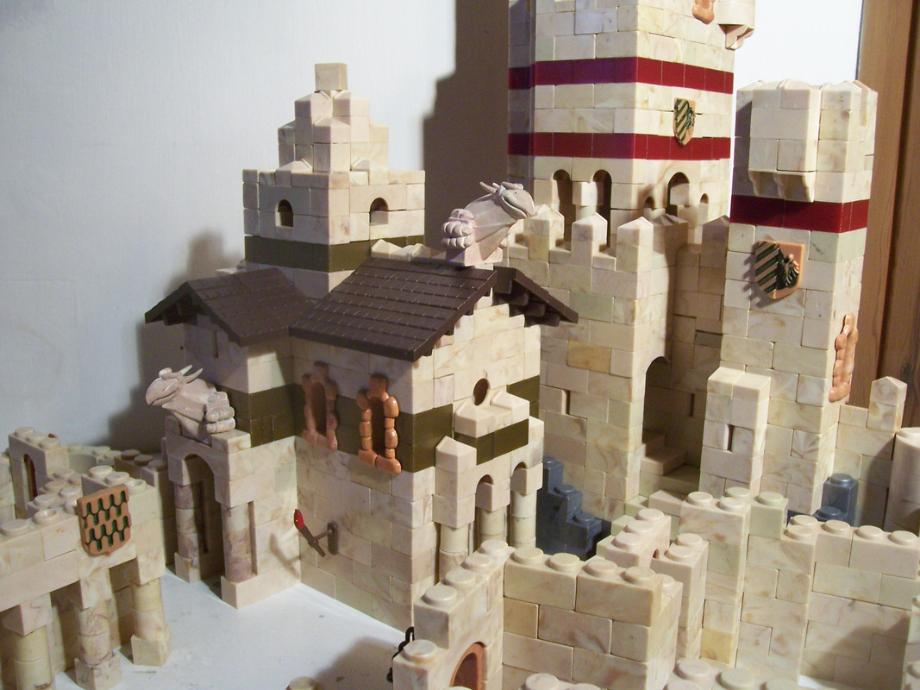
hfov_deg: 54.0
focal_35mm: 34
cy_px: 345
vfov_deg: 41.8
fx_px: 904
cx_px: 460
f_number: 2.7
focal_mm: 5.6
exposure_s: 1/20
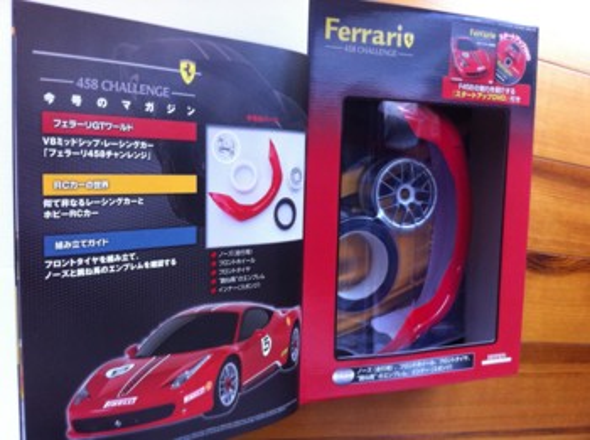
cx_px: 295
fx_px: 595
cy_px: 220
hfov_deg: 52.7
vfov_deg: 40.6
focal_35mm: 35
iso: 250
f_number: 2.8
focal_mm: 3.85
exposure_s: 1/15
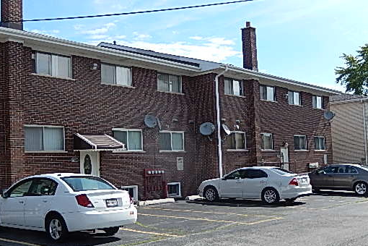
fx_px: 480
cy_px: 139
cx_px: 155
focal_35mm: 47
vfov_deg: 28.6
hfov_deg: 41.8
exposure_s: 1/800
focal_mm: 6.5
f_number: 4
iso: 125
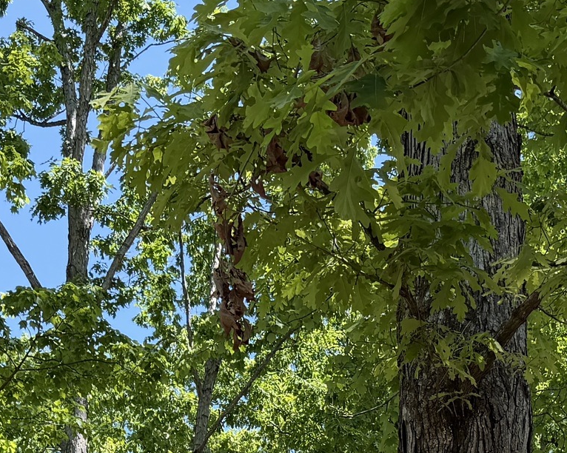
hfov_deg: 20.3
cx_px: 358
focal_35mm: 94
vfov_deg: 14.7
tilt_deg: +12.6
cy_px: 771
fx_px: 1577
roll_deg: +1.3
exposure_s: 1/1156
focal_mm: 6.76
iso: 100
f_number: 1.78
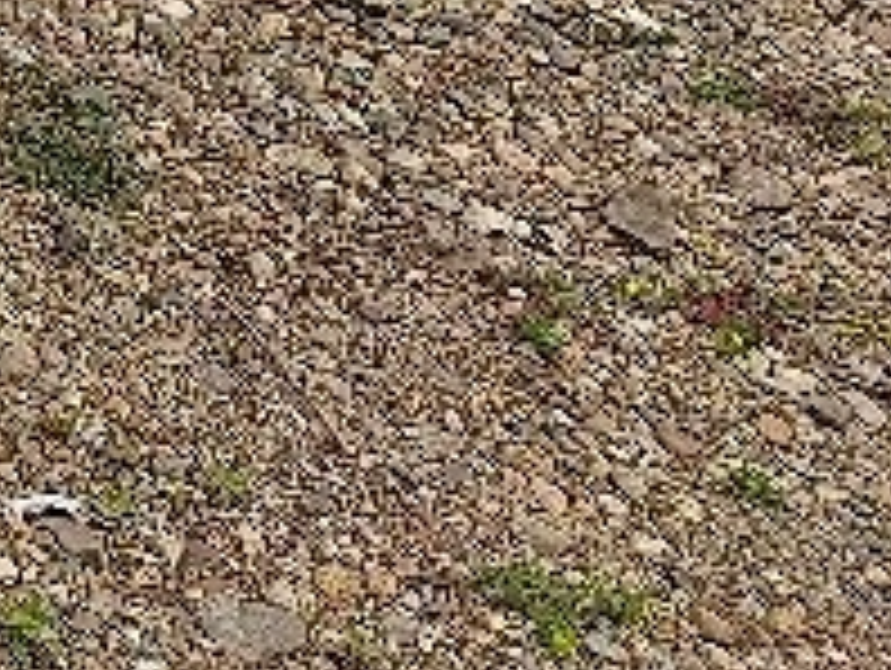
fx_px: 2989
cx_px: -1323
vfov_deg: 10.7
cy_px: -1003
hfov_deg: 12.7
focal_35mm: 116
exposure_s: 1/2000
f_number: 1.8
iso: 40
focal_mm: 5.54
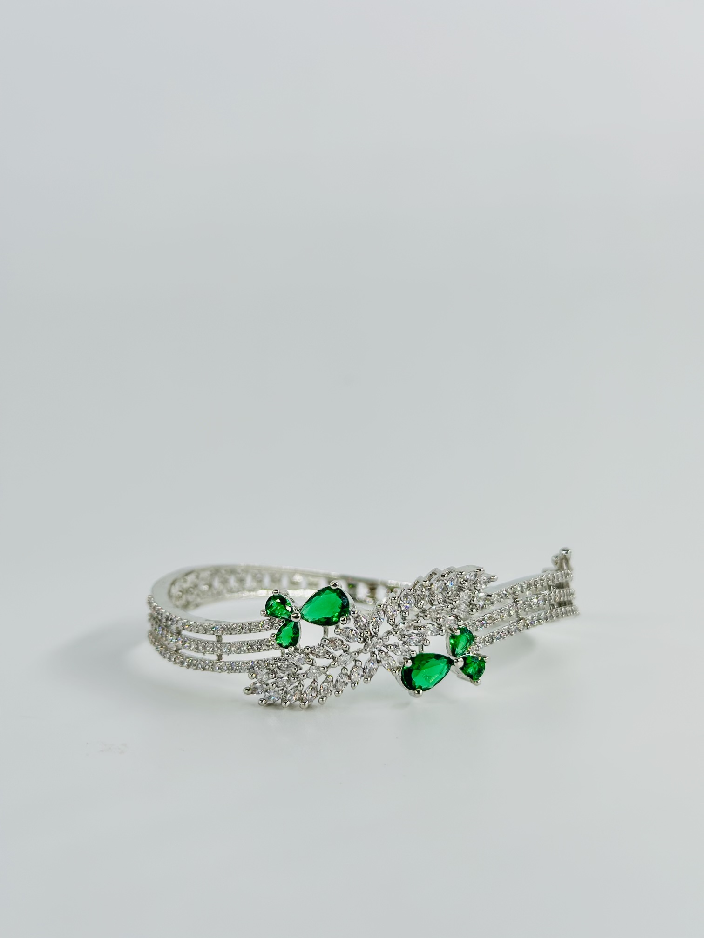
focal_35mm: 48
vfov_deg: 39.7
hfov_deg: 30.3
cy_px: 469
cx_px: 352
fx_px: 1302
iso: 80
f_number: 1.78
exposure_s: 1/1323
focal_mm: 6.86
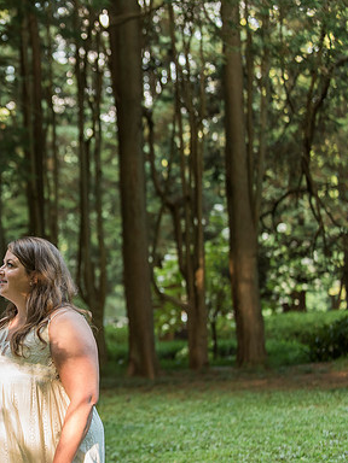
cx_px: 23
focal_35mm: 108
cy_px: 216
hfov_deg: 13.6
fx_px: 1448
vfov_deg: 18.2
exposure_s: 1/250
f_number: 2.8
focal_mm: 70
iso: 800
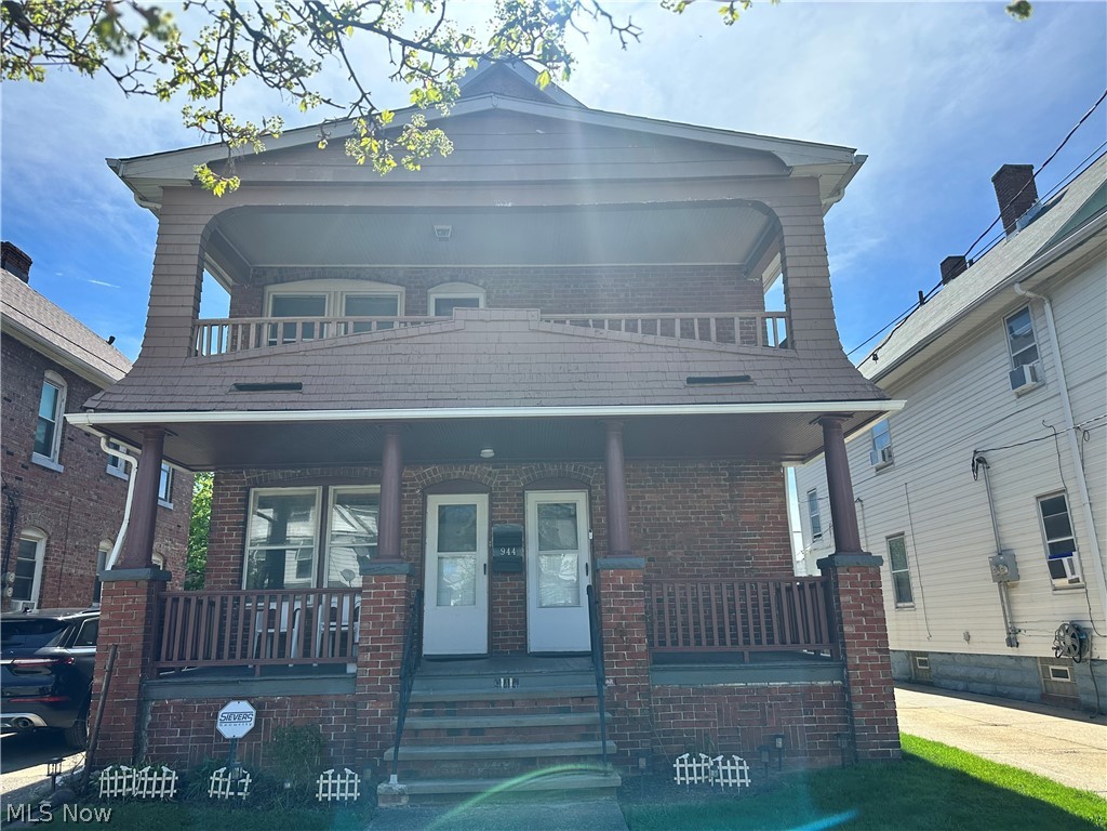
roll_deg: +0.5
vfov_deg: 56.8
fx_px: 768
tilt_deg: +14.2
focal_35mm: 24
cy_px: 416
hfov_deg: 71.6
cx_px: 554
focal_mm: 6.86
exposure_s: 1/3717
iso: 80
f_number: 1.78
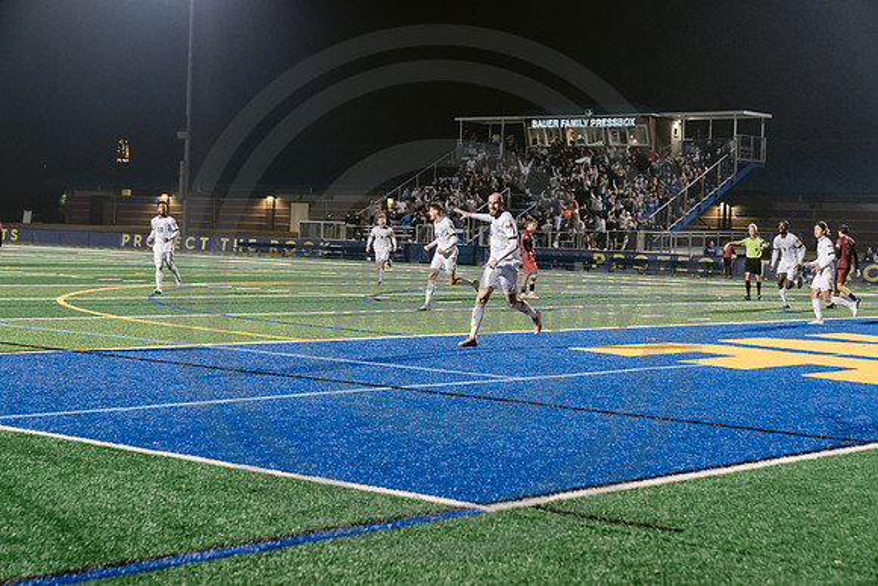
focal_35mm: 70
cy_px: 293
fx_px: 1708
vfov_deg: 19.5
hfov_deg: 28.8
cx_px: 439
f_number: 4.5
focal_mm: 70
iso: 2500
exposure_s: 1/200
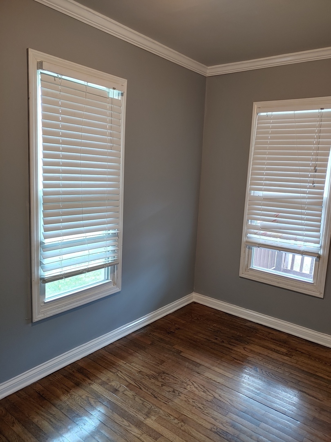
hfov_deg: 54.9
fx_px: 319
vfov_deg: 69.4
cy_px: 221
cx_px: 166
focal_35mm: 25
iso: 150
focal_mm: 4.23
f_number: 1.5
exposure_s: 1/40
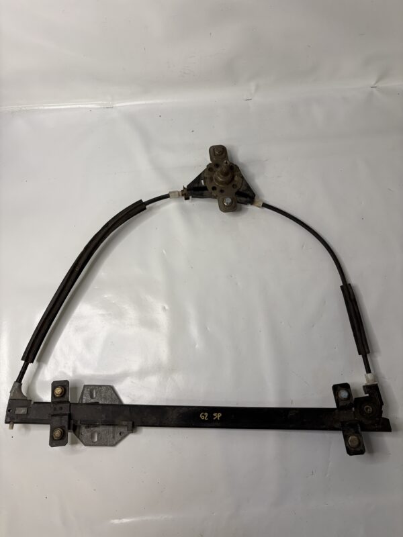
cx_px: 202
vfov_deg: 67.3
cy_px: 268
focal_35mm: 26
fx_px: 404
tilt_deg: -75.1
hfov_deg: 53.1
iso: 125
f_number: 1.6
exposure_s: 1/118
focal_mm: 5.96
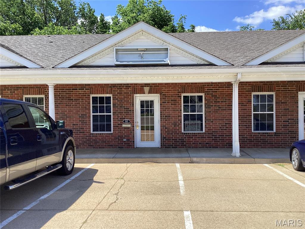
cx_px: 152
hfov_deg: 58.4
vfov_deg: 45.4
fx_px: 273
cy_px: 114
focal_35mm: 31
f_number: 2.4
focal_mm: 3.3
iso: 25
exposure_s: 1/1131
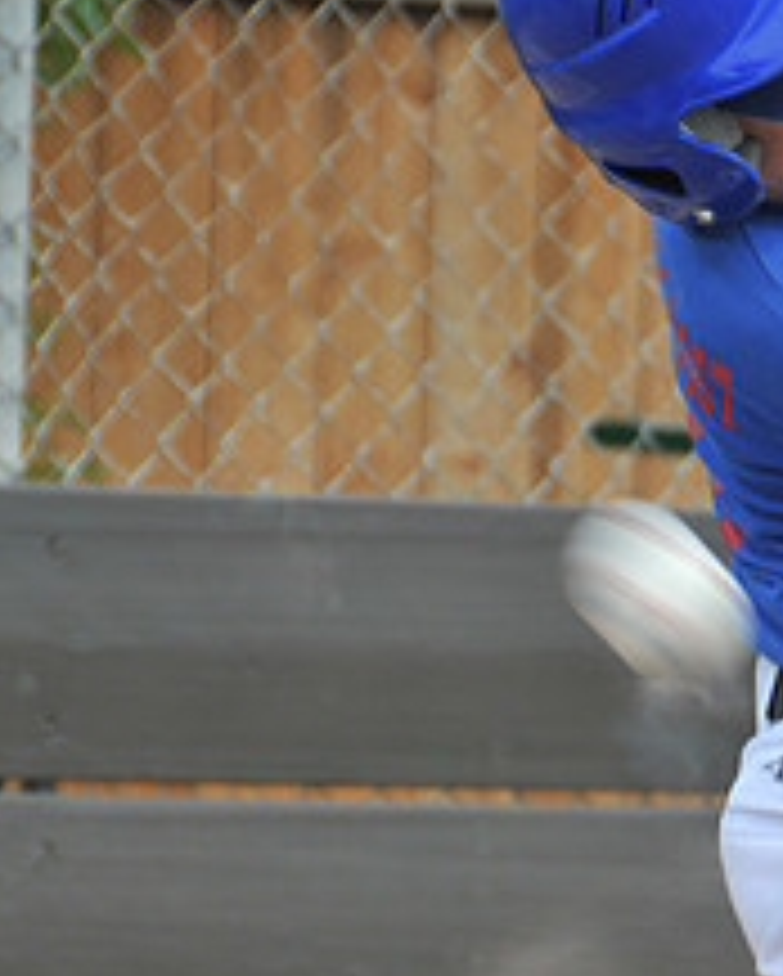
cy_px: 857
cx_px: 976
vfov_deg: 4.3
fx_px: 13017
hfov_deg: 3.4
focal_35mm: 450
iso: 200
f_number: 5.6
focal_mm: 120
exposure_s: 1/250
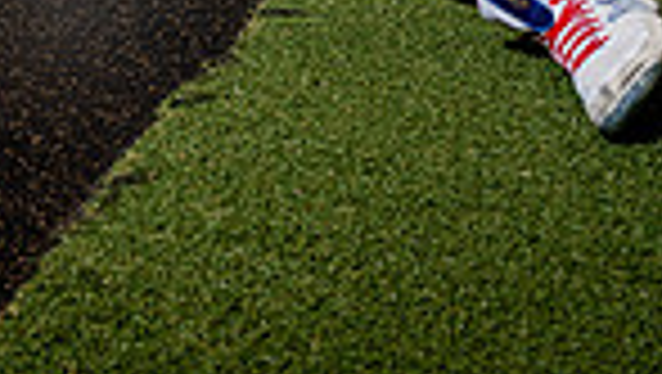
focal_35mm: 112
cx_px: -5
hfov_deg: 18.6
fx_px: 1968
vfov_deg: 9.5
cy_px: -563
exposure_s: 1/200
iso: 100
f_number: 4
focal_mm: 35
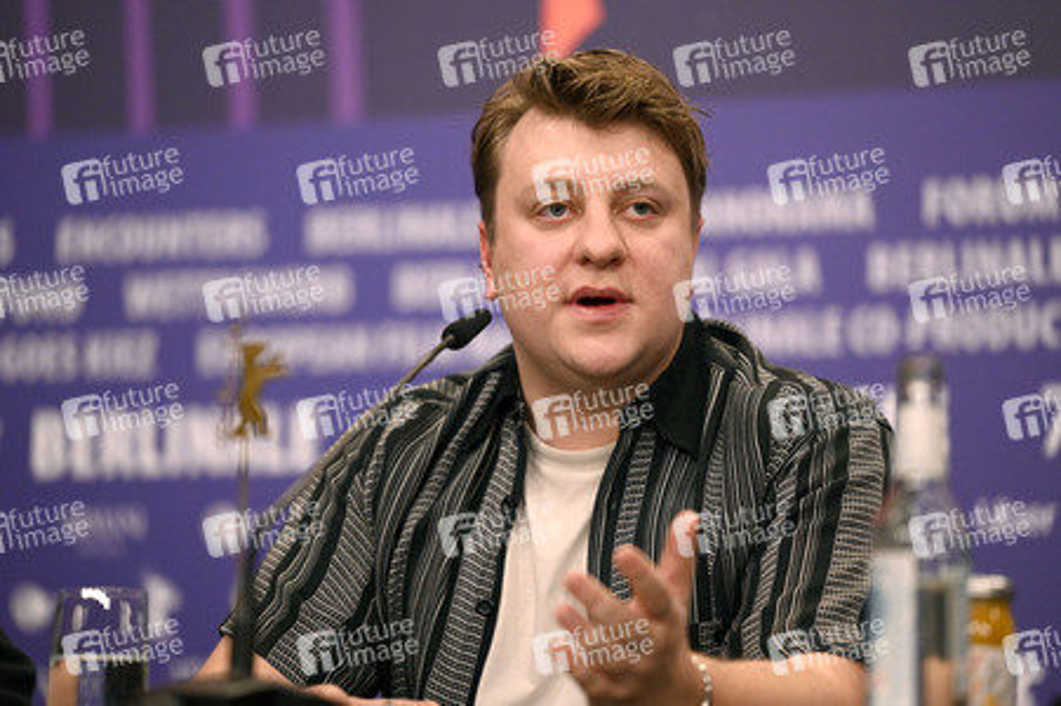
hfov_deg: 13.3
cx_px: 530
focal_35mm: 155
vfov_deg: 8.8
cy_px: 353
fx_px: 4565
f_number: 2.8
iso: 4000
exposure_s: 1/1250
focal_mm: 155
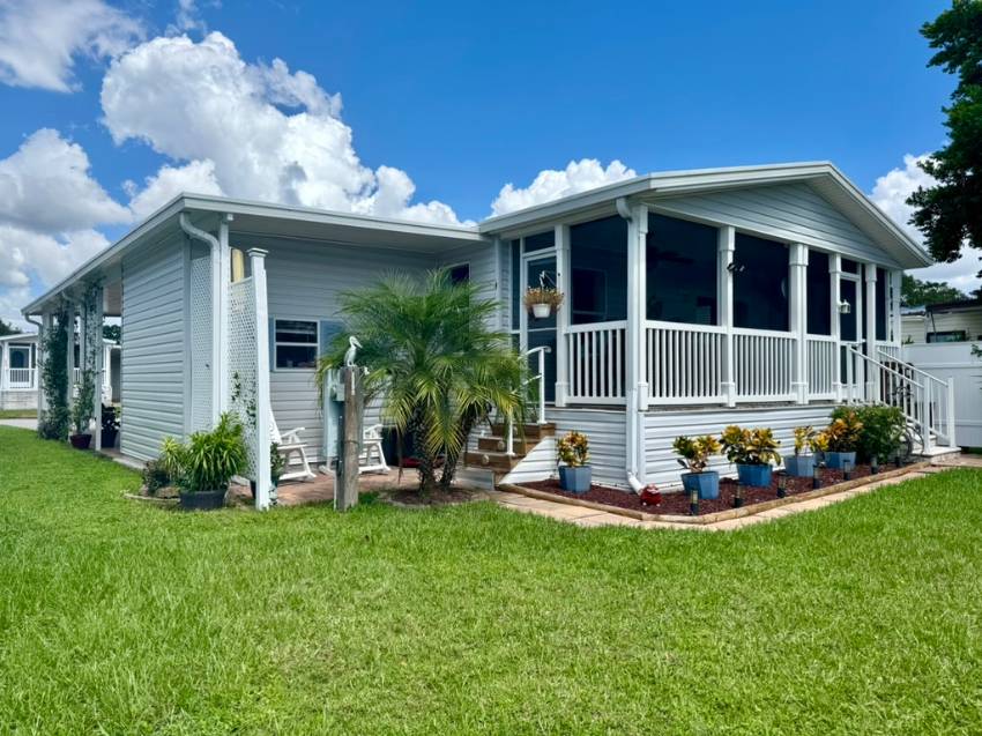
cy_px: 368
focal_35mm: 24
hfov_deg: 71.6
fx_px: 681
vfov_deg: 56.8
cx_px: 491
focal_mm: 6.76
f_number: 1.78
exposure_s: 1/4608
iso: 80
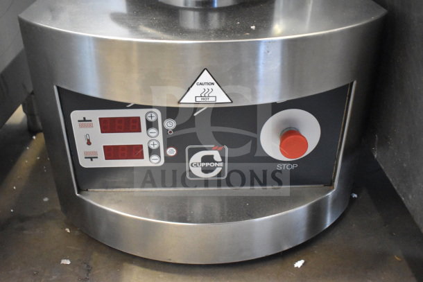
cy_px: 141
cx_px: 212
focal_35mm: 36
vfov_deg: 36.9
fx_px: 423
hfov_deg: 53.1
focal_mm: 24
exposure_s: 1/40
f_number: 3.8
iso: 7200
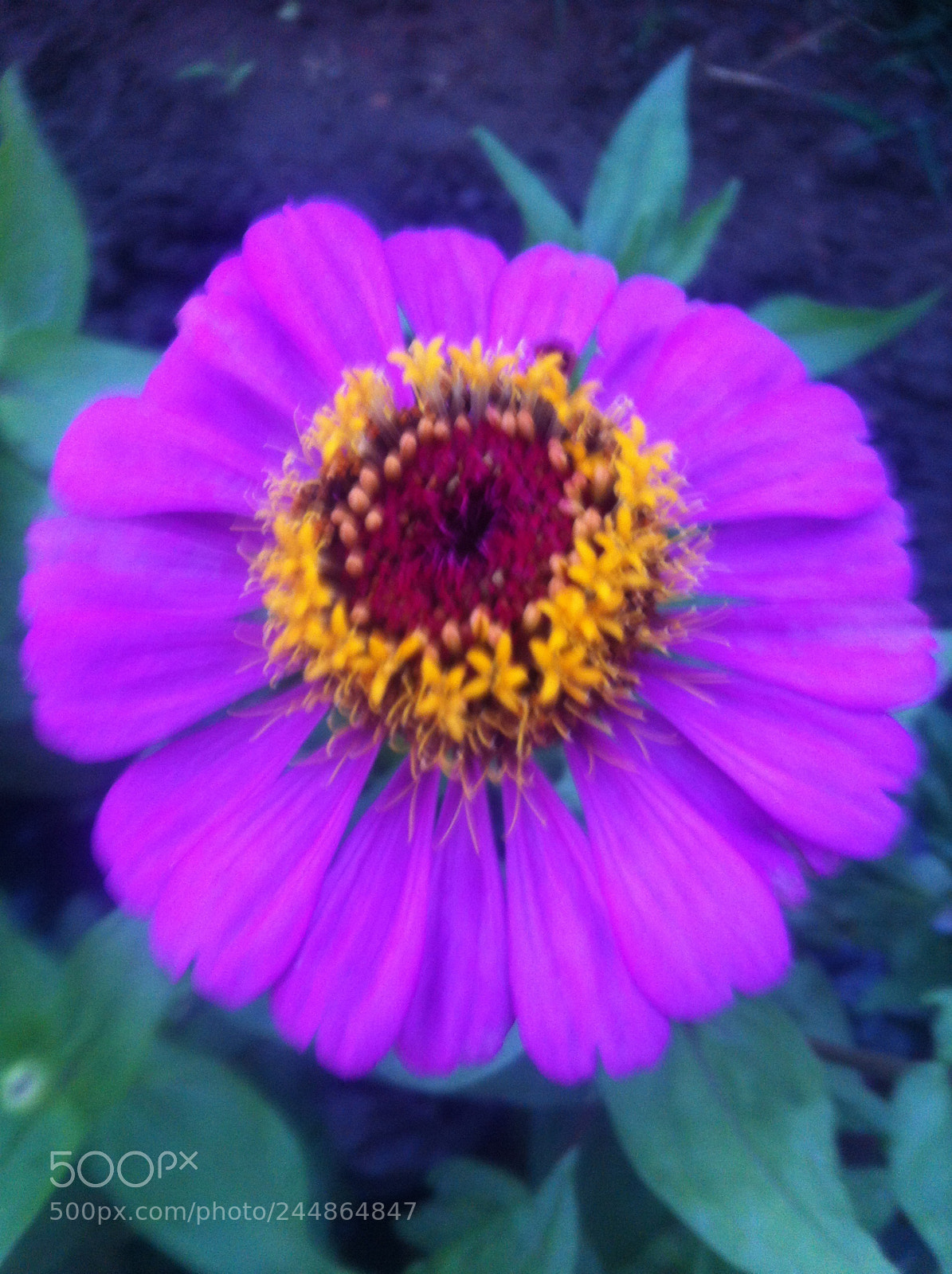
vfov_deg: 52.7
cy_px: 637
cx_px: 476
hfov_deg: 40.6
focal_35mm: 35
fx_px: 1287
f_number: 2.8
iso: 125
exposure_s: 1/15
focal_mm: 3.85
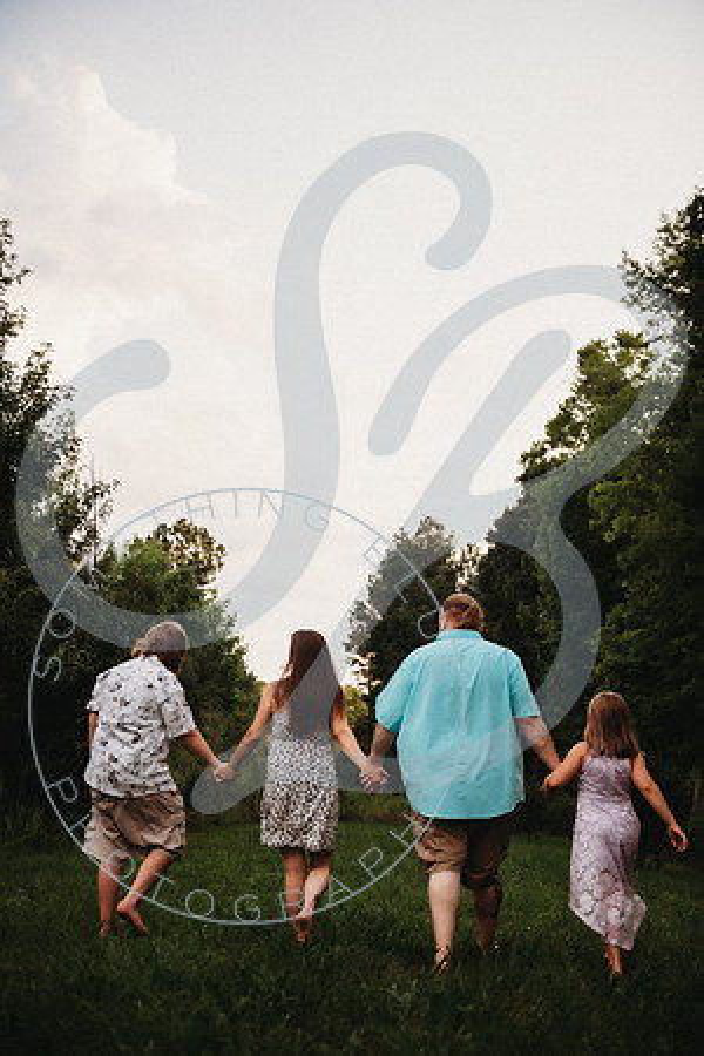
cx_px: 352
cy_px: 528
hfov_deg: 26.0
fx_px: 1525
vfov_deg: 38.2
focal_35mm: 52
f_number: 2.8
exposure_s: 1/640
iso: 100
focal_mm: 52
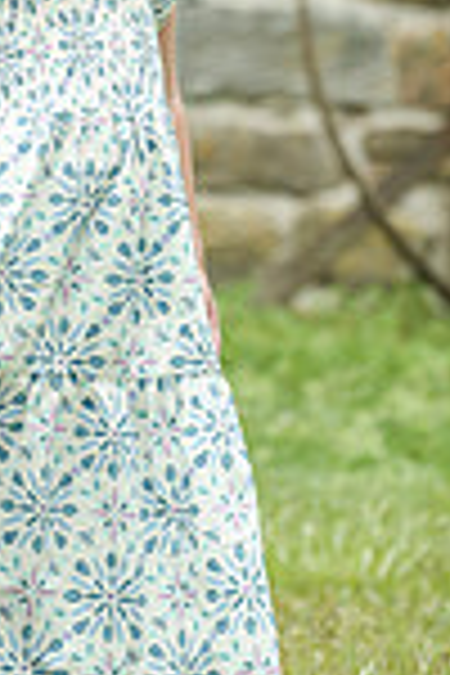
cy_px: -108
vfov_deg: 4.0
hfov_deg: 2.7
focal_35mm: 511
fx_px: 9581
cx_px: 166
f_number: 4
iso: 640
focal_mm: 170
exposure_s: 1/2000
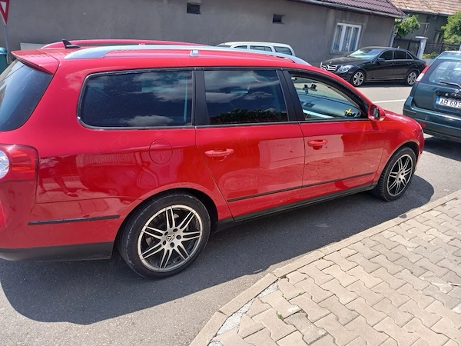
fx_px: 346
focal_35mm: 26
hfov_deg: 67.3
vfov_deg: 53.1
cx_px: 230
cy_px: 173
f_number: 1.8
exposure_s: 1/288
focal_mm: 3.98
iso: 20
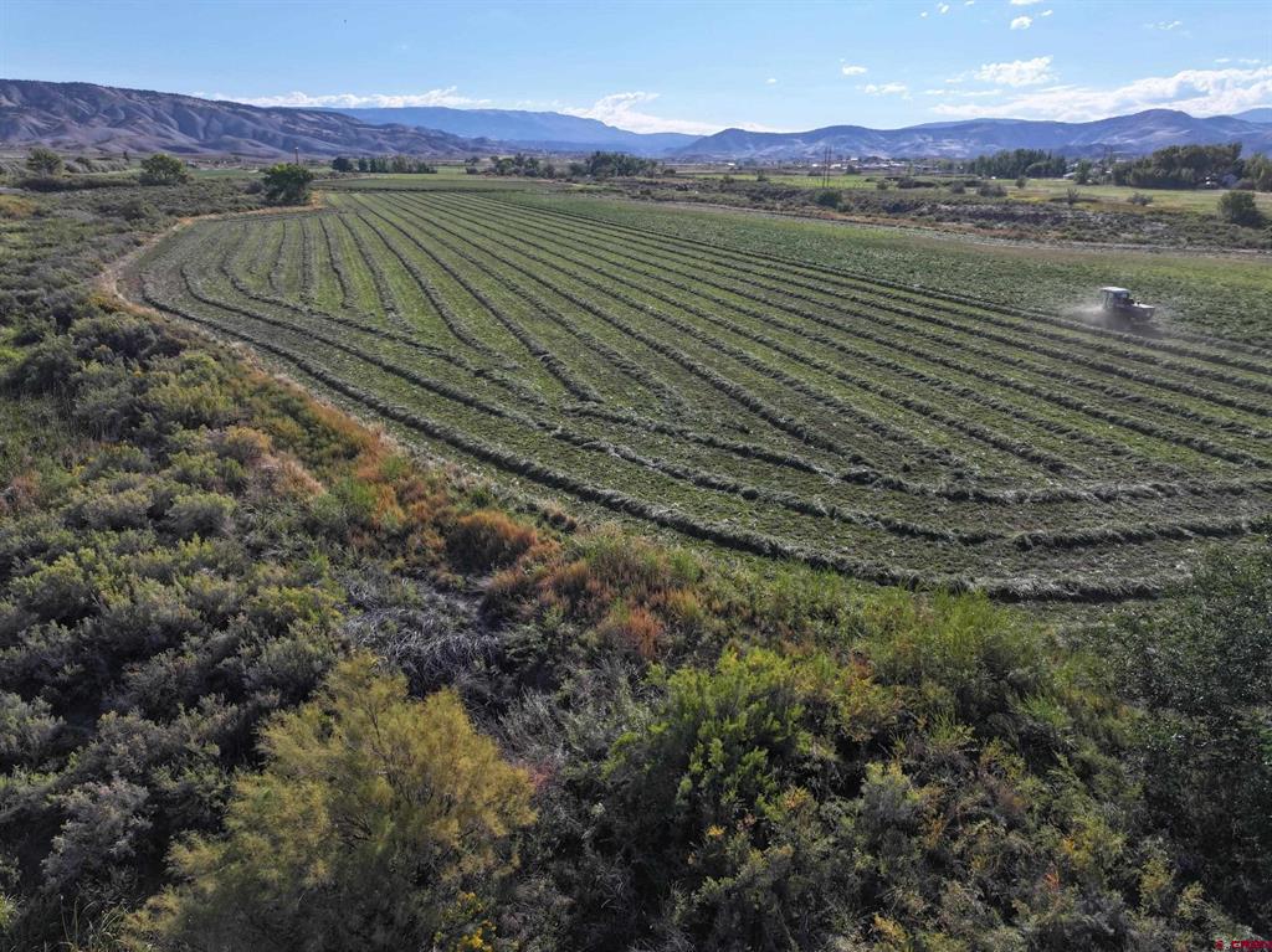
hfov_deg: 71.6
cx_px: 636
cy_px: 476
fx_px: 881
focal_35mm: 24
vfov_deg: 56.8
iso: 220
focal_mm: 12.29
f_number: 2.8
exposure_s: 1/4000
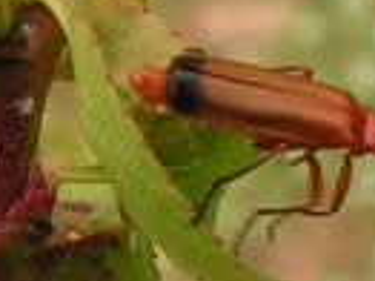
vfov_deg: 8.4
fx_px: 1905
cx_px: 258
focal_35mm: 176
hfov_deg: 11.2
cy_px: 97
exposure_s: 1/160
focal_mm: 6
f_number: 4.8
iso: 64
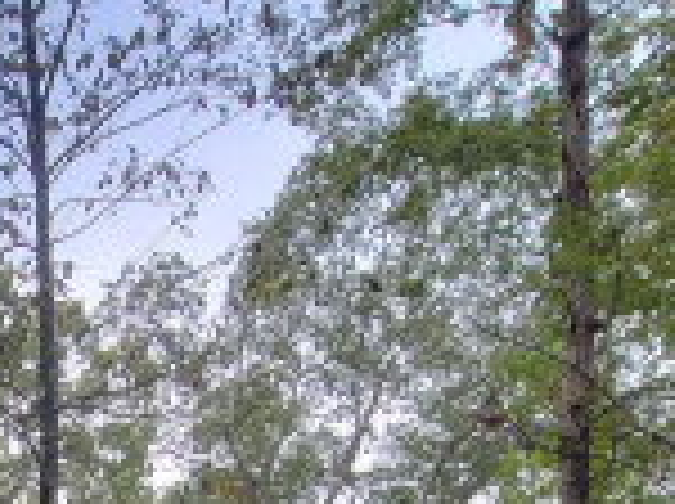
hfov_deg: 27.0
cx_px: -241
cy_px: 936
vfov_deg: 18.7
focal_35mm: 58
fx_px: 1129
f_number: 2.2
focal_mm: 2.2
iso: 80
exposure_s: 1/120
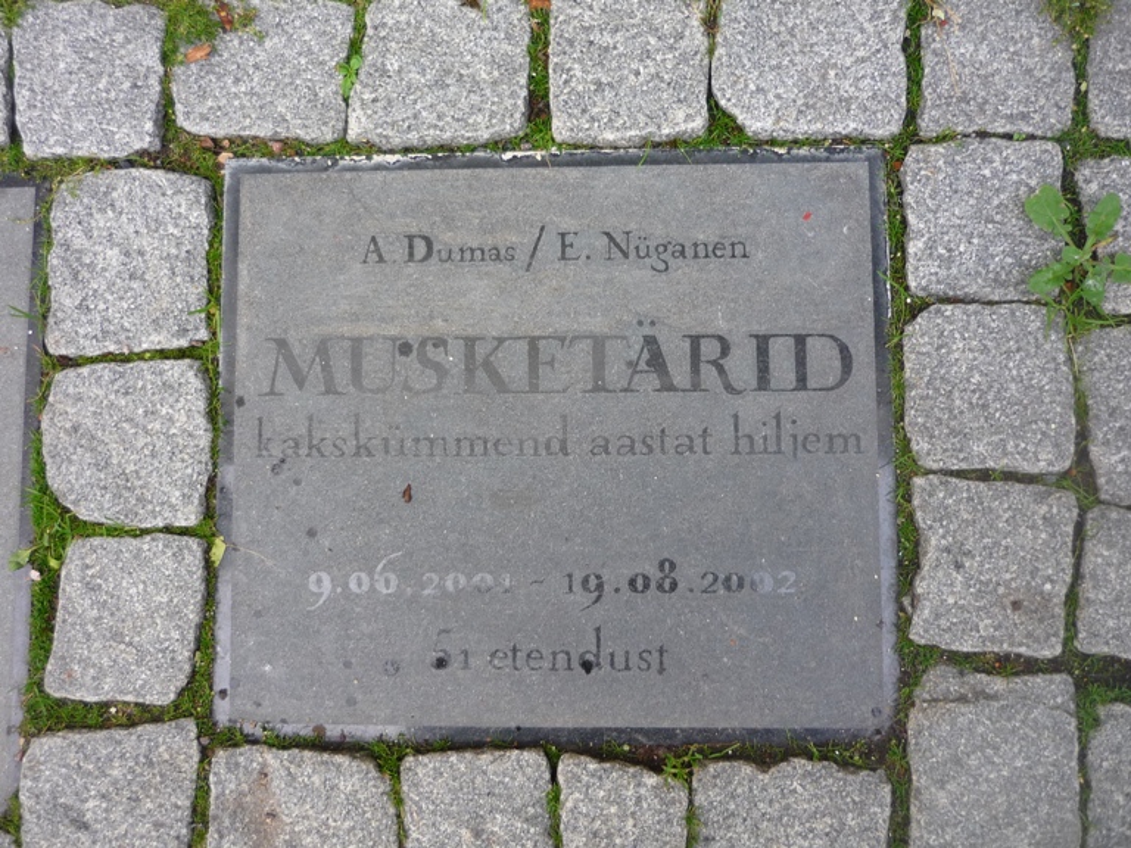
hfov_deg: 55.4
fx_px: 1078
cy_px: 424
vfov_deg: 42.9
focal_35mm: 33
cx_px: 566
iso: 100
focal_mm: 5.5
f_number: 2.8
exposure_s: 1/40
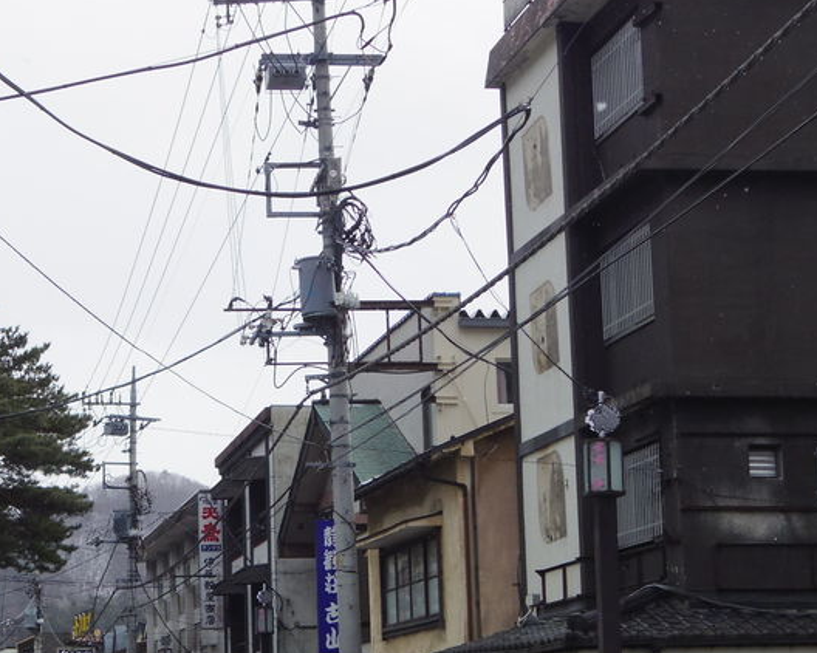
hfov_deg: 21.2
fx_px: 2151
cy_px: 449
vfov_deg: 17.2
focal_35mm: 89
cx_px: 158
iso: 250
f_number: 4
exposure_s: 1/1250
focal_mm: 8.5
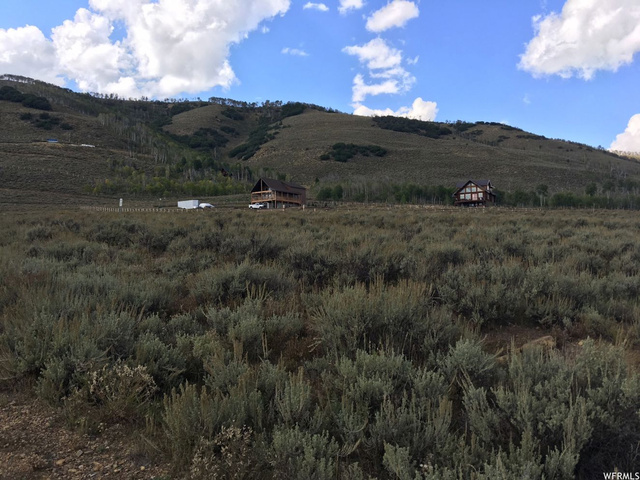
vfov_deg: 48.2
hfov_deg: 61.7
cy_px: 240
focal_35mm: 29
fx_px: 536
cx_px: 320
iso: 25
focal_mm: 4.15
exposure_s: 1/777
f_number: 2.2
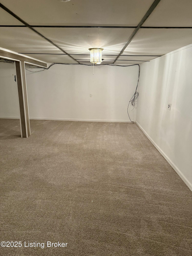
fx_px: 178
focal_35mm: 24
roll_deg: -1.3
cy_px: 128
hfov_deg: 56.8
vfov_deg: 71.6
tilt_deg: -15.4
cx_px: 96
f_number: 1.78
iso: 400
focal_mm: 6.76
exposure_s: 1/60
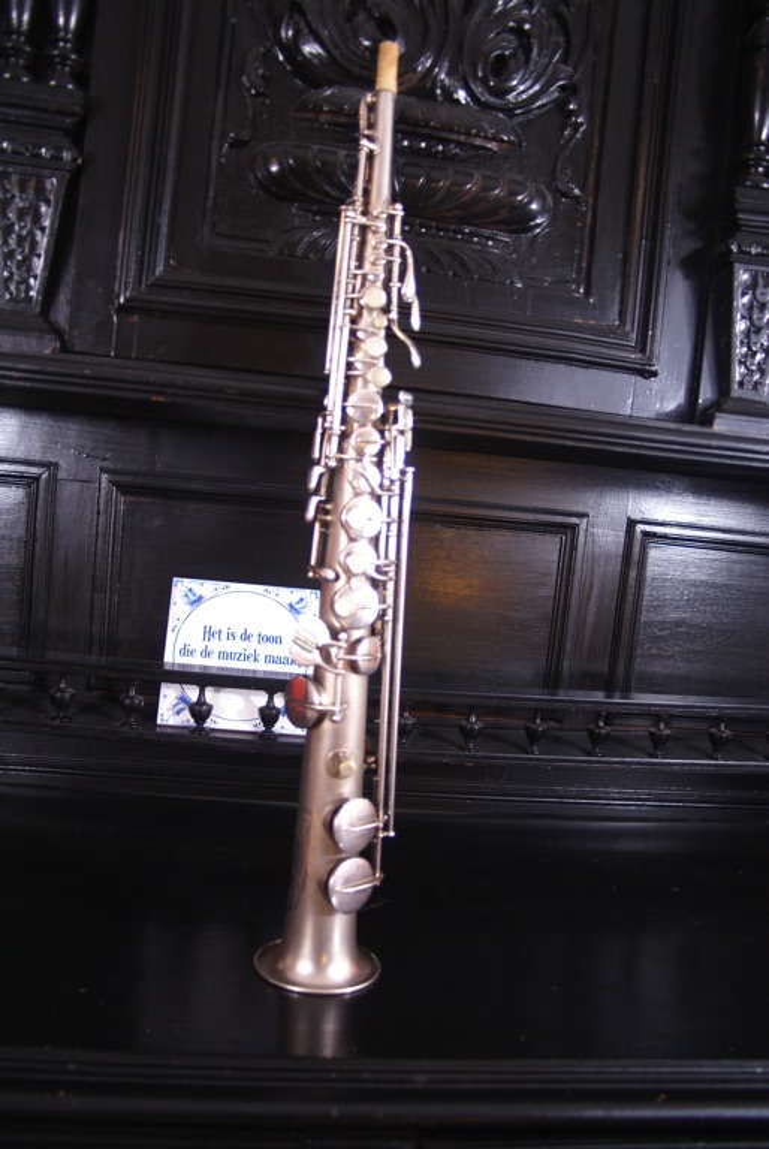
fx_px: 959
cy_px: 574
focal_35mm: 30
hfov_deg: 43.7
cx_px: 384
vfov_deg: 61.9
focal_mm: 20
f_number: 3.5
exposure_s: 1/8
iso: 400
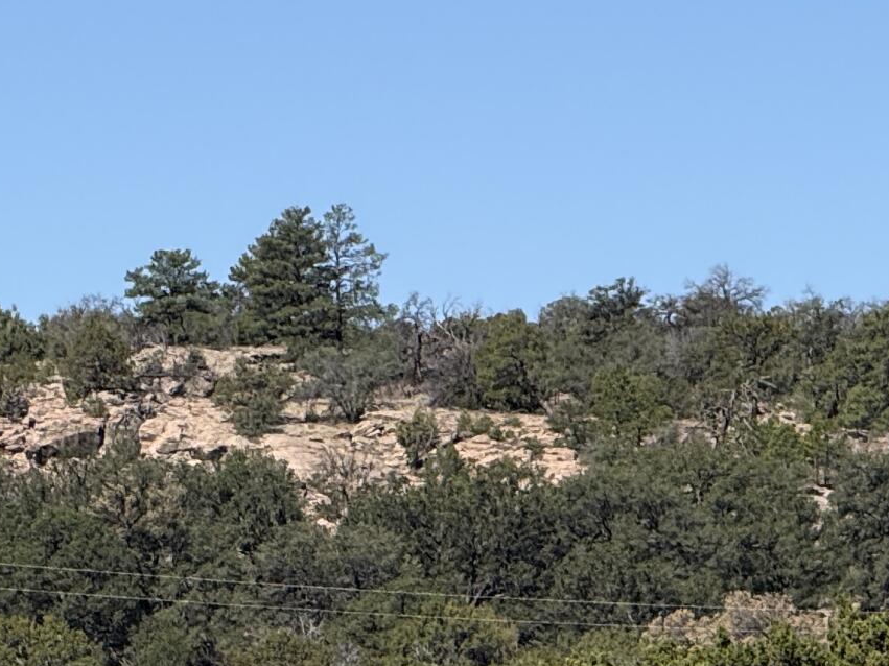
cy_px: 882
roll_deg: +0.7
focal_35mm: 423
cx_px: 48
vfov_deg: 3.5
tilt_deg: +0.1
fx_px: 10862
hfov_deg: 4.7
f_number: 2.8
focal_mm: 15.66
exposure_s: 1/2283
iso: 64
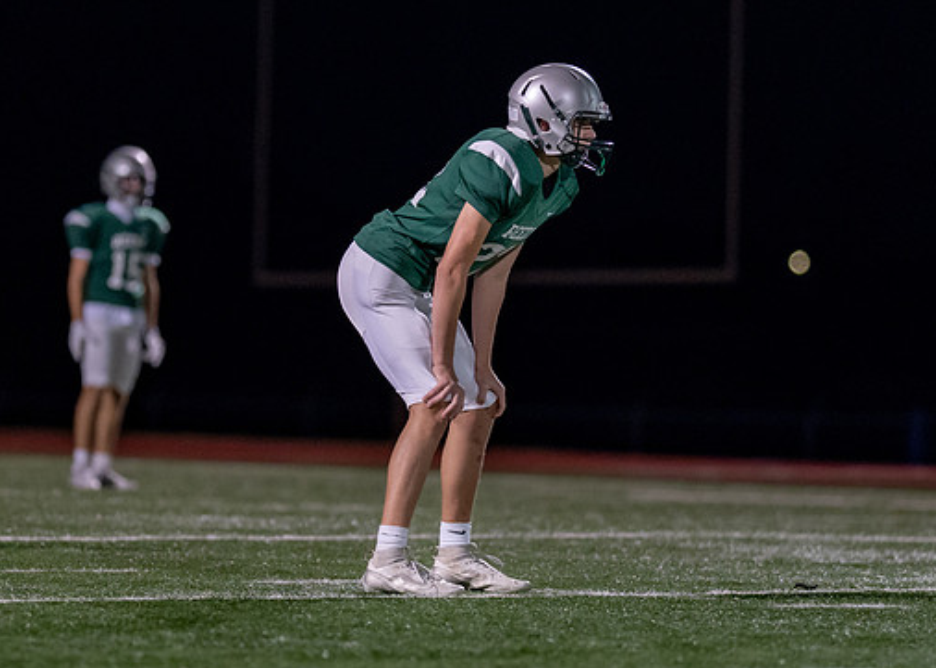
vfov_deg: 4.3
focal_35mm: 336
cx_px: 431
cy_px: 252
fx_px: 8928
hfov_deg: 6.0
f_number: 1.8
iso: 2000
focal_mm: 135
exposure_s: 1/1000
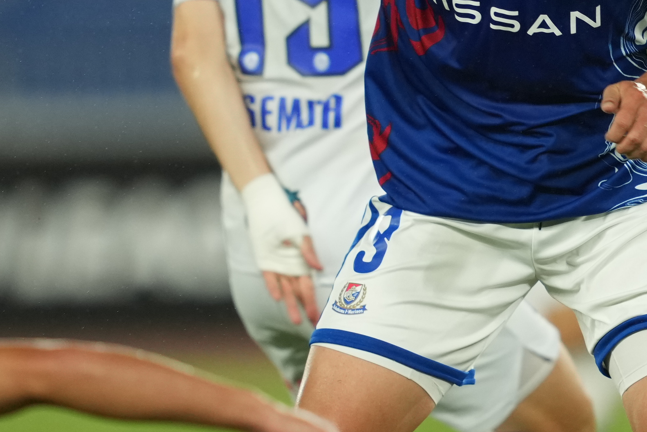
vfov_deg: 1.0
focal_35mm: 1418
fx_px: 25483
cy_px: 112
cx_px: 438
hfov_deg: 1.5
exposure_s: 1/1250
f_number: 2.8
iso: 1600
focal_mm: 400
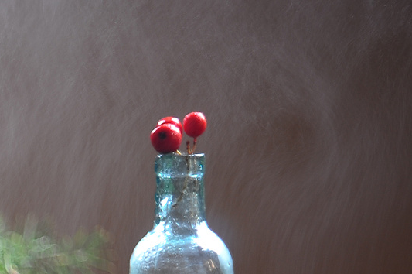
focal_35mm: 169
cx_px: -249
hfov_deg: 11.5
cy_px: 439
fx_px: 1932
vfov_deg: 7.9
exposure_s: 1/15
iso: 100
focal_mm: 50
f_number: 2
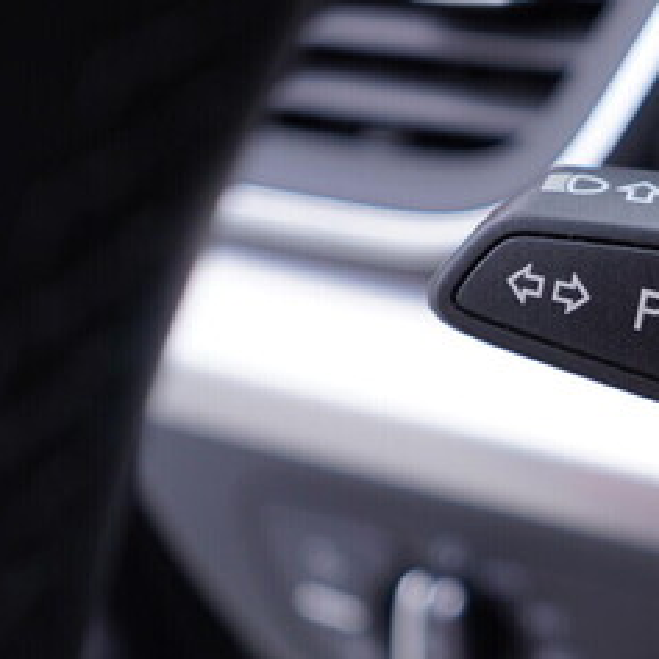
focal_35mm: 71
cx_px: 740
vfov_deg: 24.3
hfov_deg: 22.8
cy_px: 282
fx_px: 1529
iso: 125
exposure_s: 1/40
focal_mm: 24
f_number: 2.8
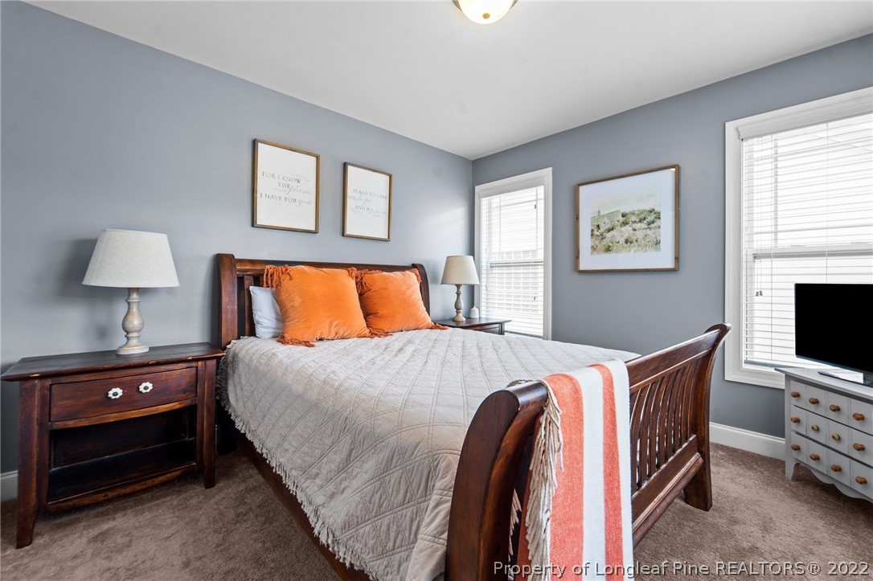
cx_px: 436
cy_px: 290
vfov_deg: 81.2
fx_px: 339
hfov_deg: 104.3
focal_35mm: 14
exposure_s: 1/3
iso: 250
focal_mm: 14
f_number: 8
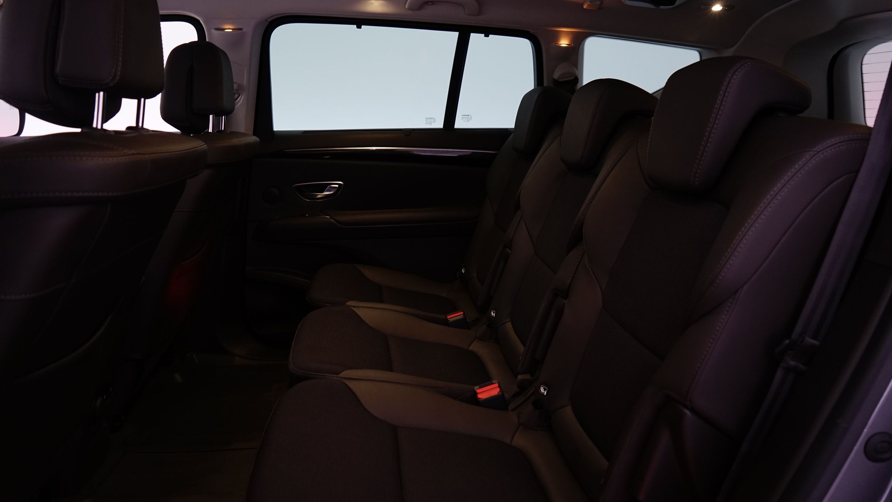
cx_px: 435
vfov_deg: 44.3
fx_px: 615
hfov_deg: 71.9
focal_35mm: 26
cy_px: 228
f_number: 5.6
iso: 800
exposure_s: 1/8
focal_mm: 24
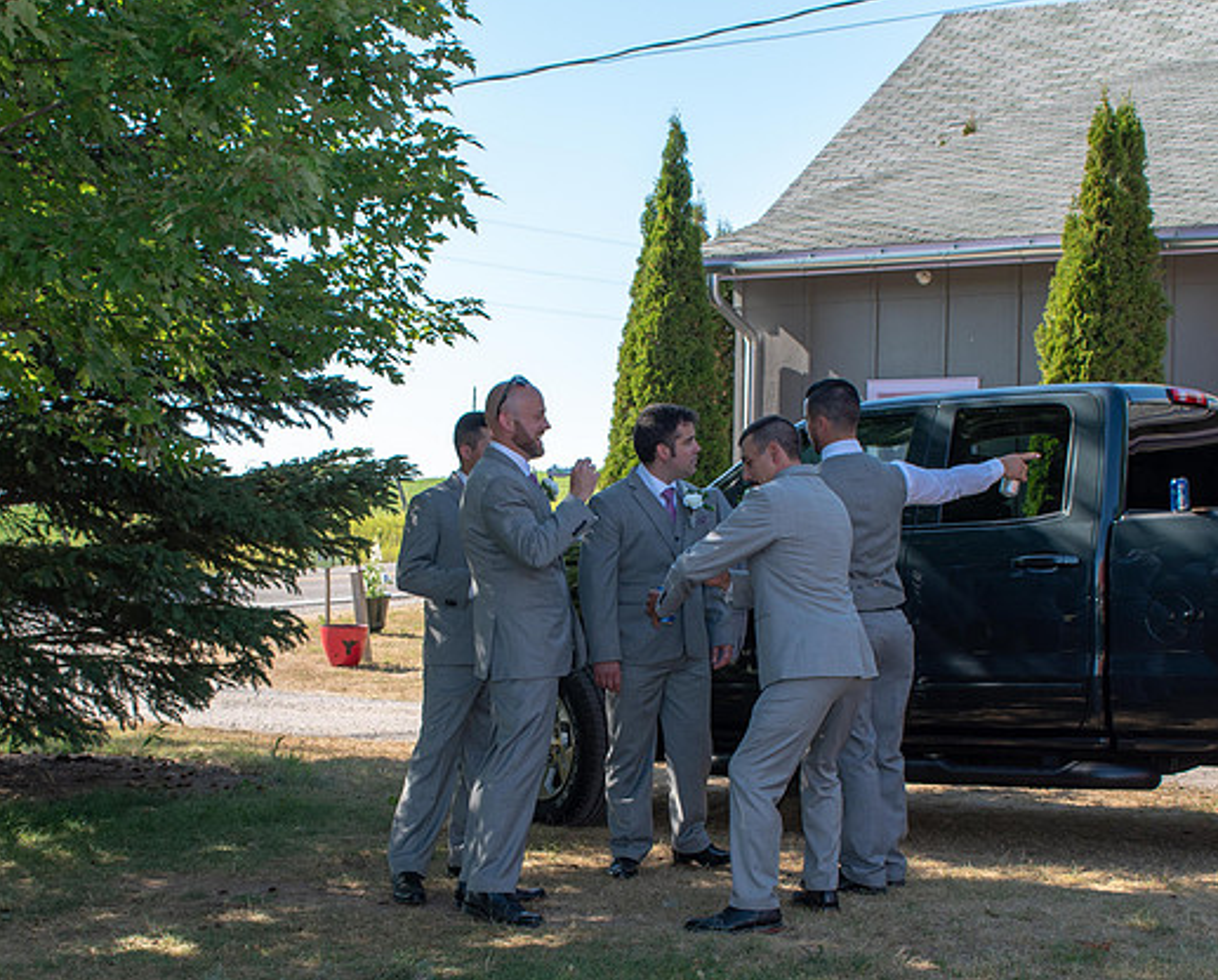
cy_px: 621
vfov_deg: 23.9
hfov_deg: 29.5
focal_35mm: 64
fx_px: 2312
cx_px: 587
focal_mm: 29
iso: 100
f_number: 6.3
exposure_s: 1/160
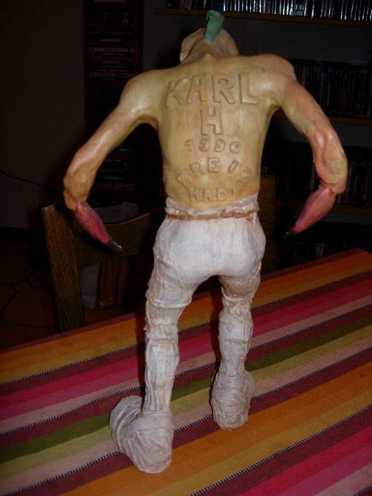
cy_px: 248
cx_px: 186
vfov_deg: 49.0
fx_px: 544
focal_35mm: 38
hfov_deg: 37.7
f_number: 2.8
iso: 79
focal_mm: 7.8
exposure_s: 1/64
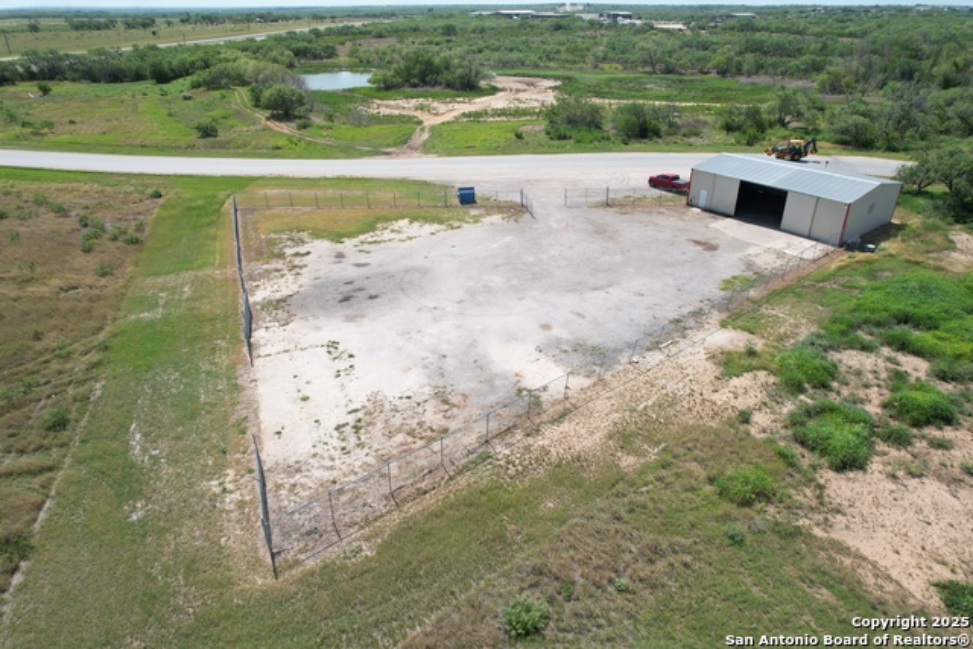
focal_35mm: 22
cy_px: 324
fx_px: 595
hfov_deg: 78.6
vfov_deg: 57.3
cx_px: 486
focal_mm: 8.38
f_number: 2.8
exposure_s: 1/1500
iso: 100
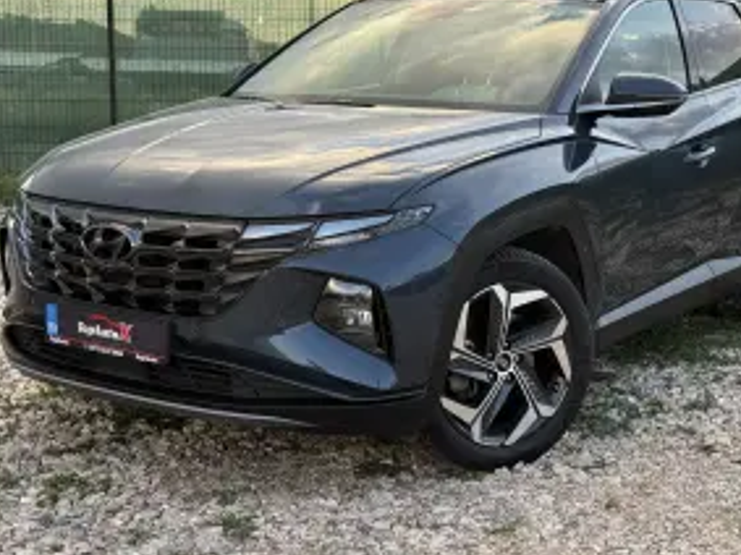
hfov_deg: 31.7
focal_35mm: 61
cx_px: 422
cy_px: 217
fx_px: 1305
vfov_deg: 24.0
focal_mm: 6.76
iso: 64
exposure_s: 1/527
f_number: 1.78
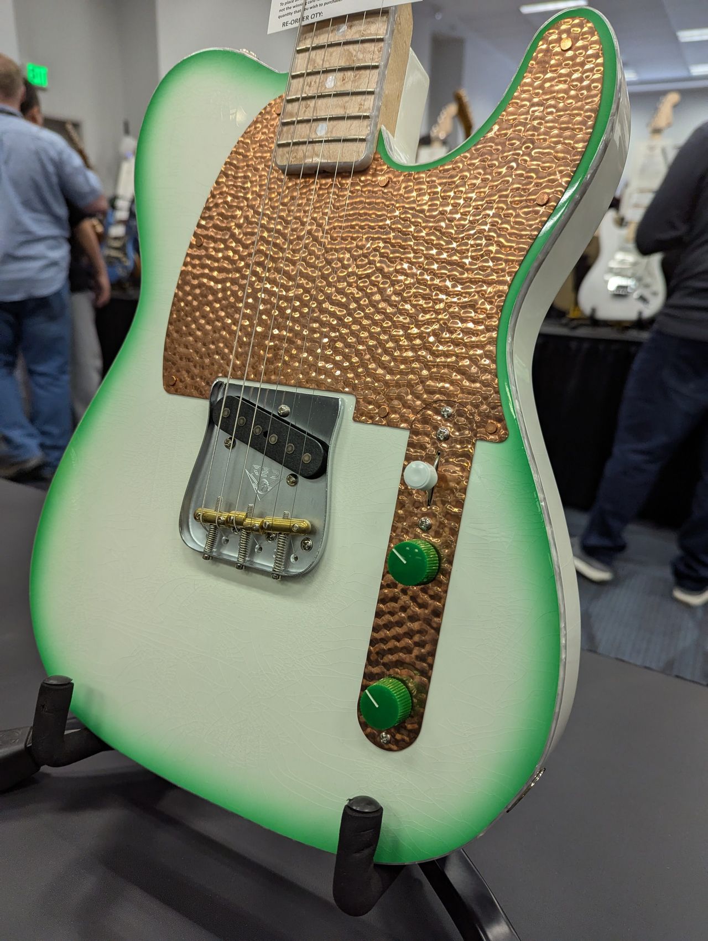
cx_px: 354
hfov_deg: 56.9
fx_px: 653
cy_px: 470
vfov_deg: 71.5
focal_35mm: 24
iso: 348
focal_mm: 6.81
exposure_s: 1/106
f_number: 1.85
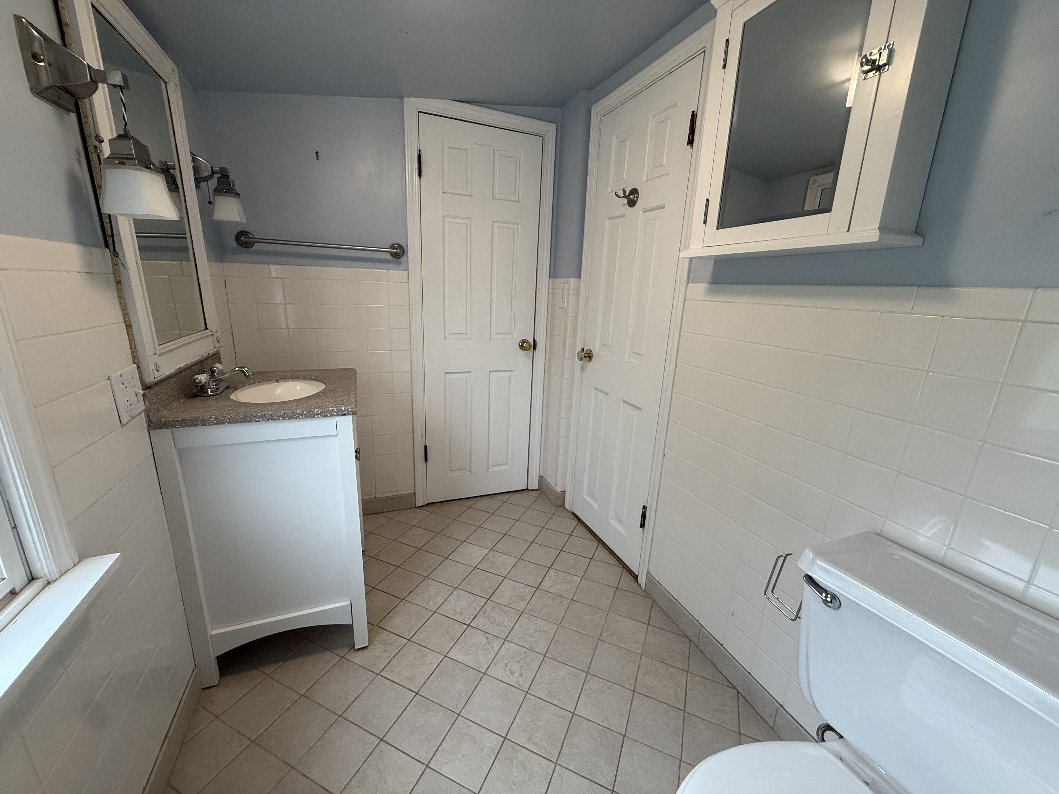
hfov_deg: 102.1
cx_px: 530
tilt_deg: -13.9
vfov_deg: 85.7
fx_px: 428
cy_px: 397
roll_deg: -2.8
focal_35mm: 14
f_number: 2.2
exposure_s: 1/120
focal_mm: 2.22
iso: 200
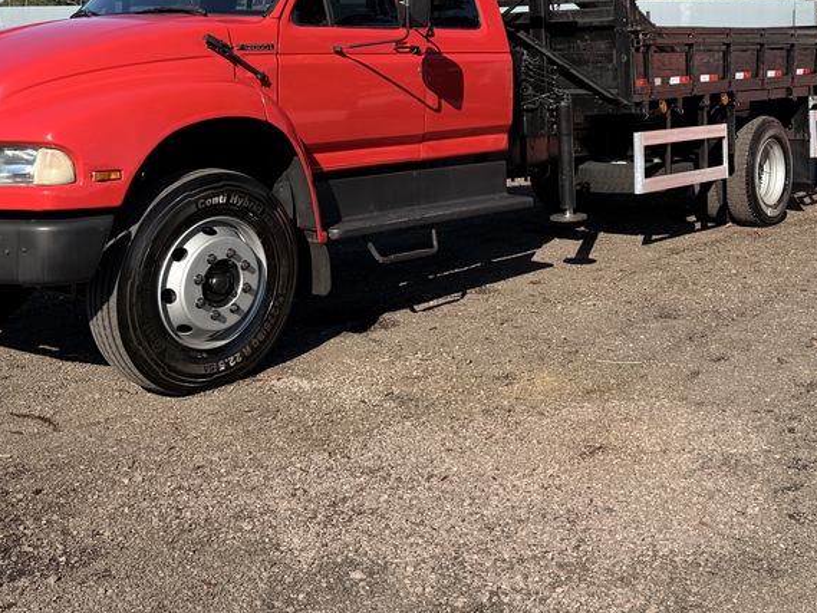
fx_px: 1133
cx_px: 562
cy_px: 33
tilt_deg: +1.1
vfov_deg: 28.8
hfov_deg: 39.1
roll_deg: -1.0
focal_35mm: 48
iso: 80
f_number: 1.78
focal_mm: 6.76
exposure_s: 1/4167
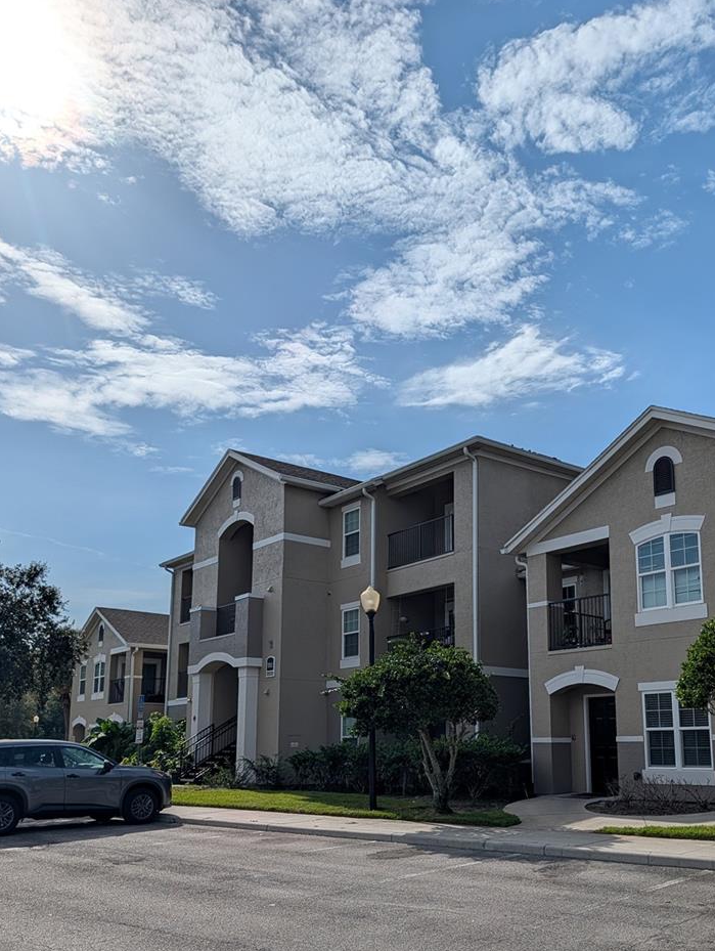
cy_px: 595
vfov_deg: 57.6
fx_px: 852
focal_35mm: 31
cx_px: 411
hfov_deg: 45.4
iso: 21
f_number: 1.68
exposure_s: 1/7194
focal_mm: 6.9
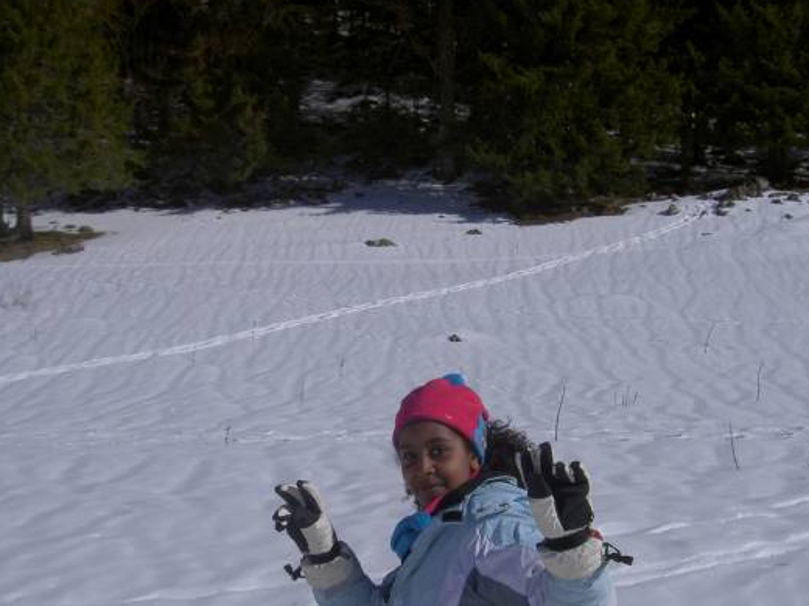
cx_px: 383
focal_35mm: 60
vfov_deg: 24.4
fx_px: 1402
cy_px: 373
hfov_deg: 32.2
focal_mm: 8
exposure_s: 1/2000
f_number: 4.7
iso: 100
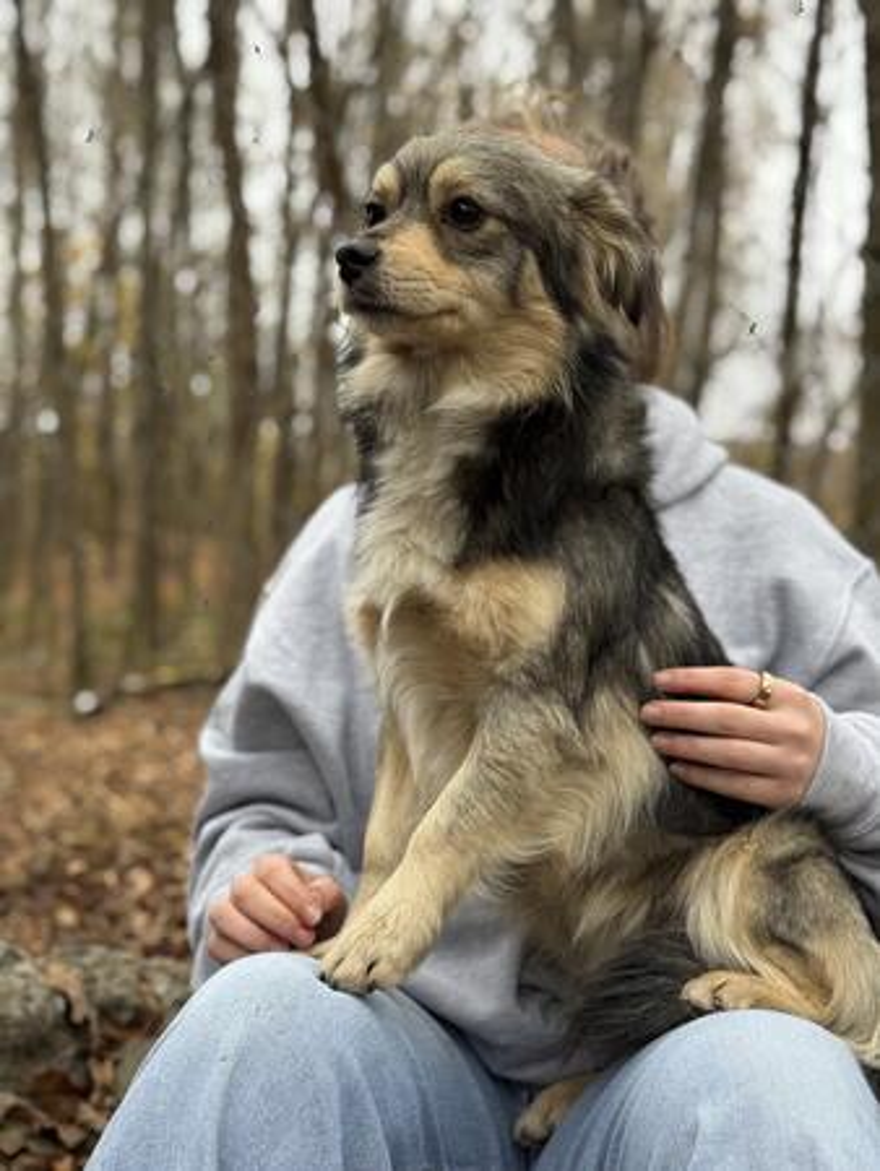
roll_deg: -3.2
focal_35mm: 48
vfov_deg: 39.6
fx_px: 1625
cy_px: 586
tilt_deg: -1.0
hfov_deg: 30.3
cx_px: 440
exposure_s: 1/223
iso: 64
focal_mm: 6.76
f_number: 1.78
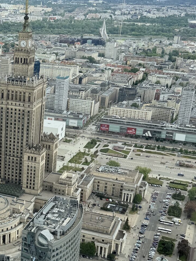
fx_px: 476
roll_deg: -1.5
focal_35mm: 63
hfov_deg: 22.4
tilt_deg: -22.2
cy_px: 179
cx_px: -2
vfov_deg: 30.5
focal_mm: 6.76
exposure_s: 1/1689
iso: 80
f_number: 1.78
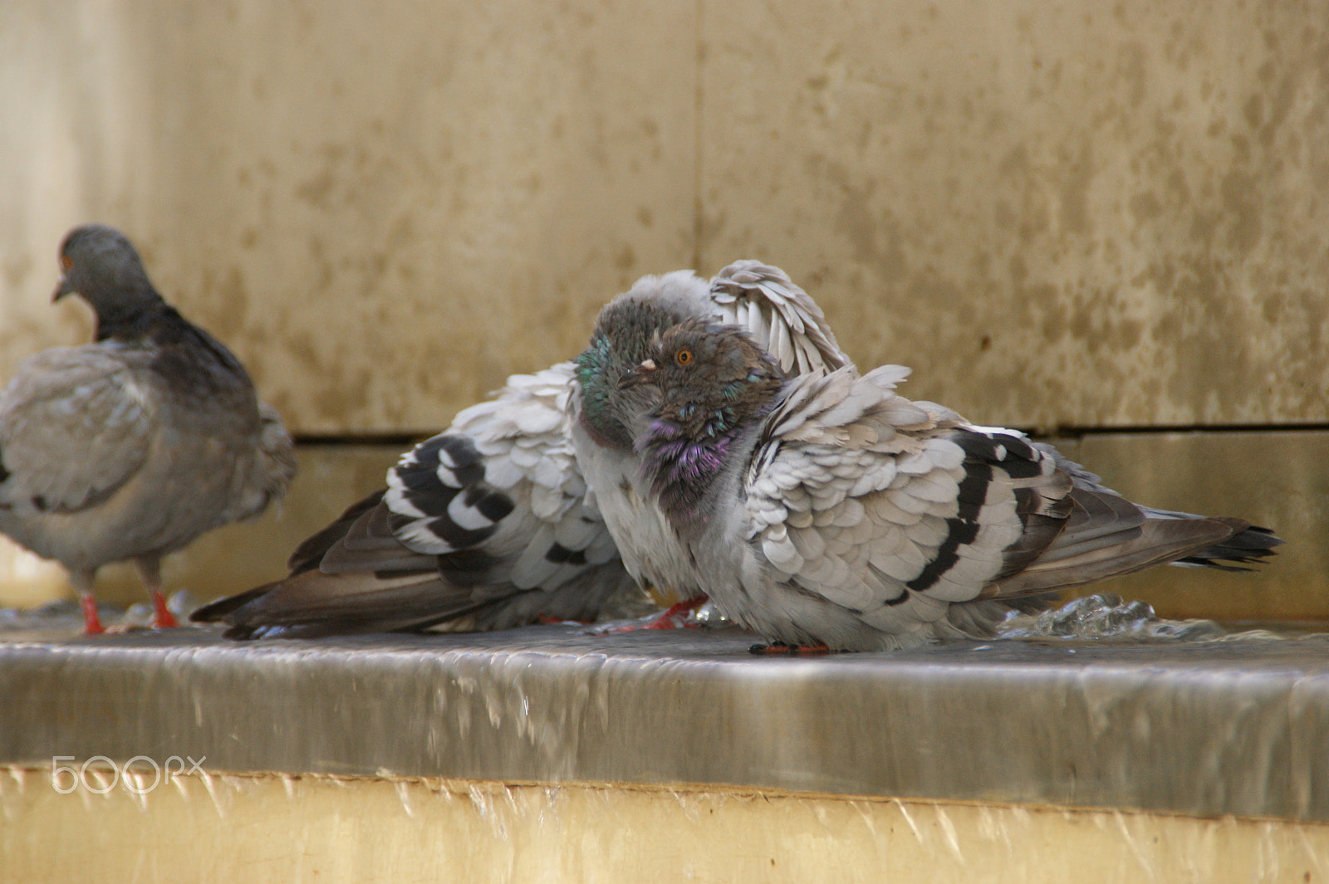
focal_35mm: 300
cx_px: 664
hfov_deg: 6.9
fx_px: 11069
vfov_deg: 4.6
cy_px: 442
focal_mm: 200
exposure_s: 1/125
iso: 400
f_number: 6.3
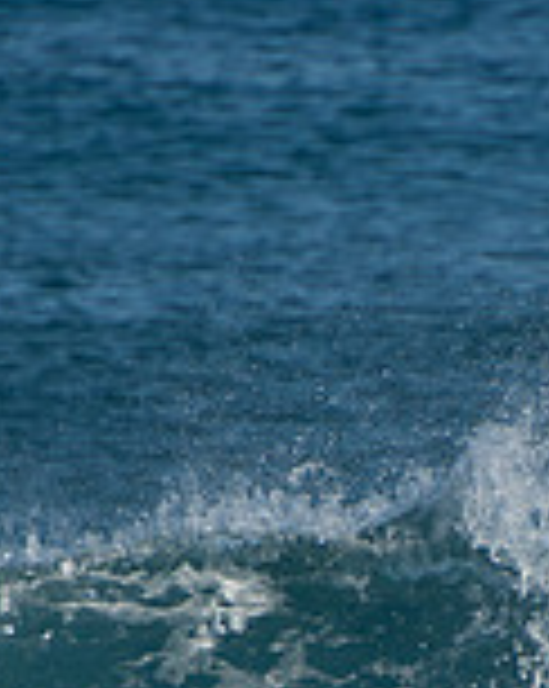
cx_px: 450
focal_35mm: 2139
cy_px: 762
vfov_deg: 0.9
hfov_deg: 0.7
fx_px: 43531
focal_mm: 400
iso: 160
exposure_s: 1/1250
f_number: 5.6
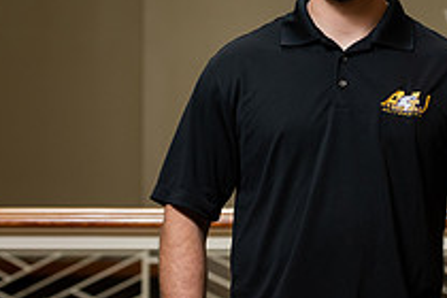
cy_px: 61
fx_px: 2396
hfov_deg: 10.6
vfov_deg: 7.1
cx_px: 347
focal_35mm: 193
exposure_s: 1/200
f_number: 5
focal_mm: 70
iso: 800
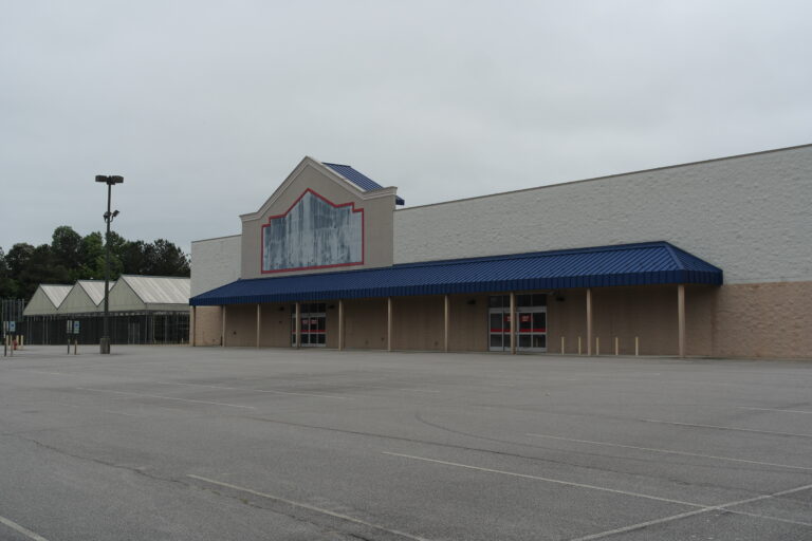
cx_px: 406
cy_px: 270
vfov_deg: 31.2
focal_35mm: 43
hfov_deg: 45.4
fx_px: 970
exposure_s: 1/200
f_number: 5.6
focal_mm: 28
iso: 100
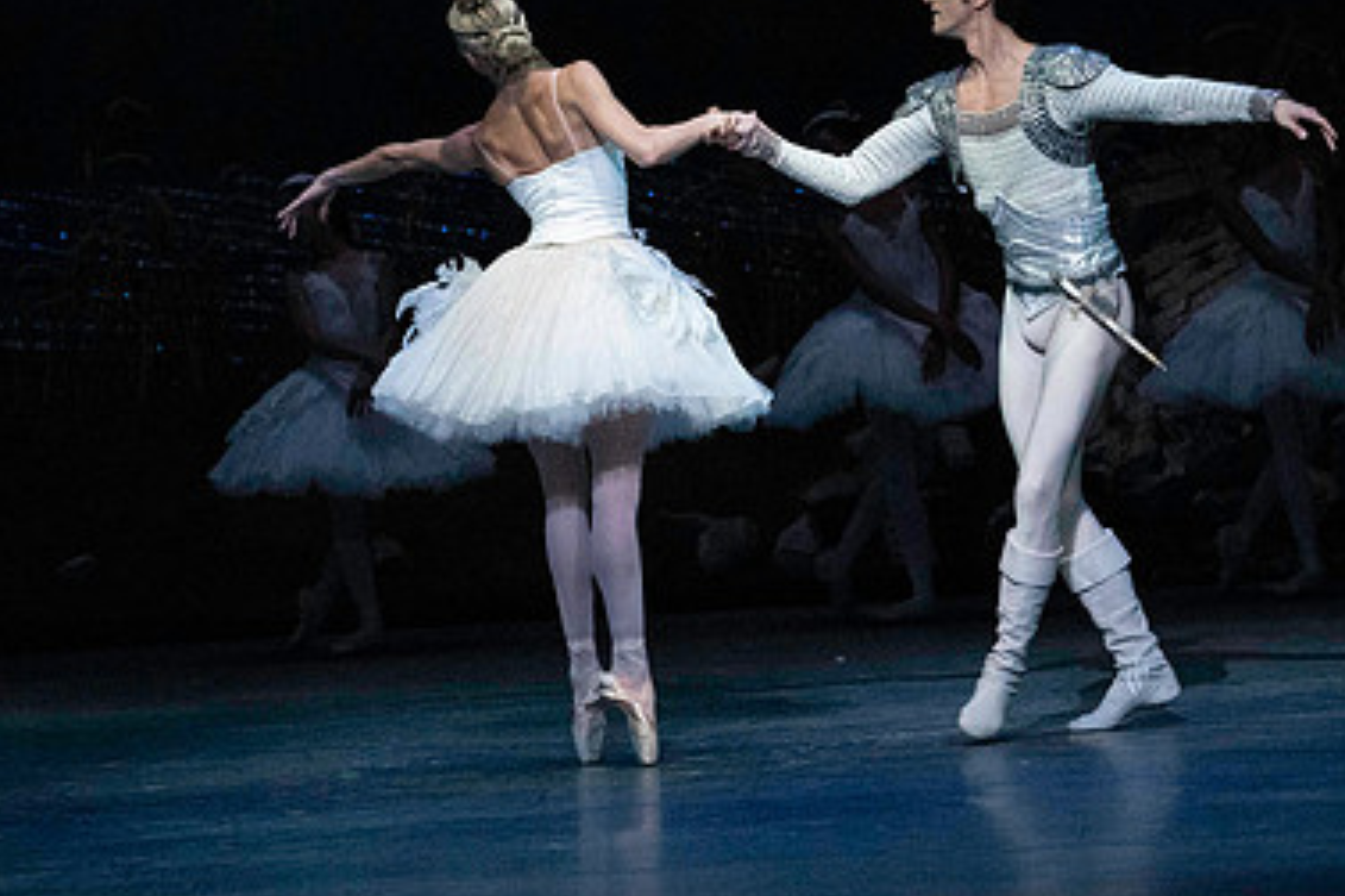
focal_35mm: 308
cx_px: 706
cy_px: 220
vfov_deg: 4.5
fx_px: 11502
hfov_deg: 6.7
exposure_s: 1/400
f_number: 5
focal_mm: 200
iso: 25600
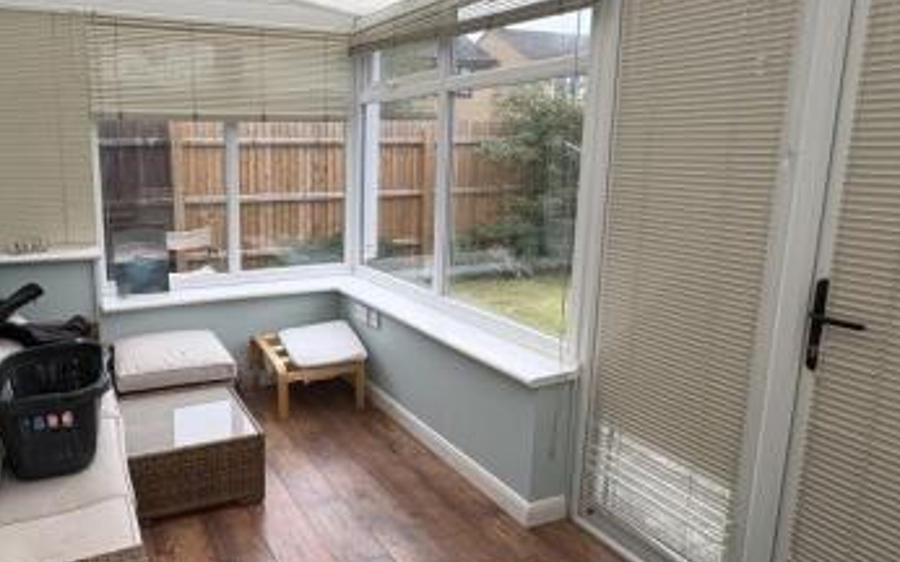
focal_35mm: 25
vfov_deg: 49.2
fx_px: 613
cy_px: 251
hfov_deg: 70.4
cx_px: 298
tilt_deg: -10.2
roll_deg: +0.4
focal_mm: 2.22
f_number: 2.2
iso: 80
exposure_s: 1/99
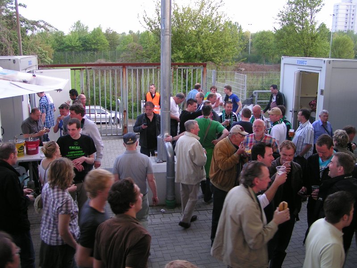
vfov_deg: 37.7
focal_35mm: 38
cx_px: 178
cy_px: 134
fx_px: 392
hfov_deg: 49.0
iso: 50
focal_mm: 5.8
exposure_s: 1/50
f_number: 2.8
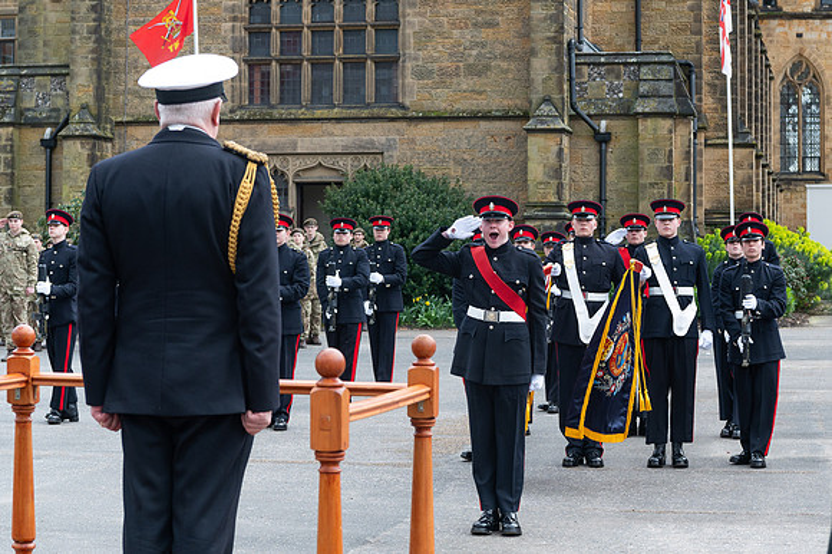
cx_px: 483
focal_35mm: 87
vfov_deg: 15.7
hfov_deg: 23.5
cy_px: 242
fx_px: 2002
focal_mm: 70
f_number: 7.1
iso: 720
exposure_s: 1/320
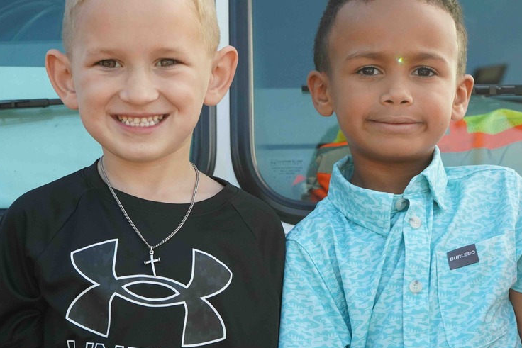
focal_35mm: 89
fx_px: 1291
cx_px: 280
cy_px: 191
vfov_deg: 15.4
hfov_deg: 22.9
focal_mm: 64
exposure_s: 1/1600
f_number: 6.3
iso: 2000
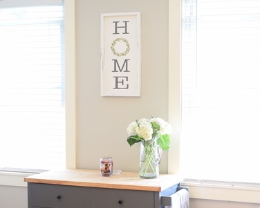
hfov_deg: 26.0
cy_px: 108
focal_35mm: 73
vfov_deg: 21.0
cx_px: 142
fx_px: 562
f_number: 4
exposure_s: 1/15
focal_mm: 26
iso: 250
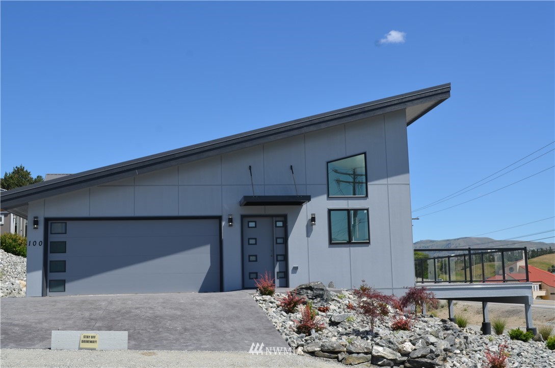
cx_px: 278
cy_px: 184
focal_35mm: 44
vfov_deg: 30.7
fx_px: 669
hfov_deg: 45.0
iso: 100
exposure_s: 1/250
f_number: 8
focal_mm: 29
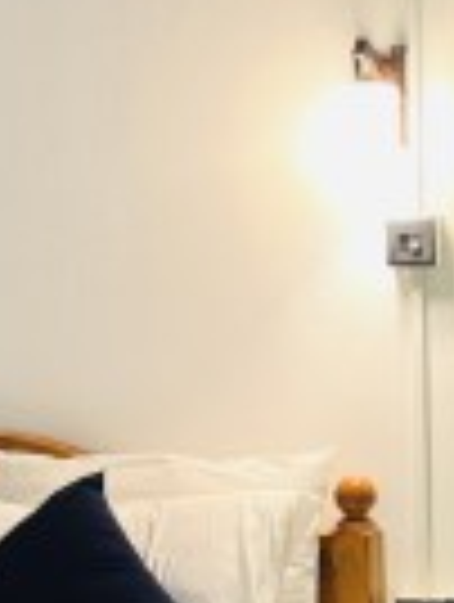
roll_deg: -0.1
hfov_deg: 12.0
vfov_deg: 15.8
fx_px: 2162
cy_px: 441
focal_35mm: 124
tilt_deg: -4.5
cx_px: 342
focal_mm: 5.7
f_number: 1.5
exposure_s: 1/50
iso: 250
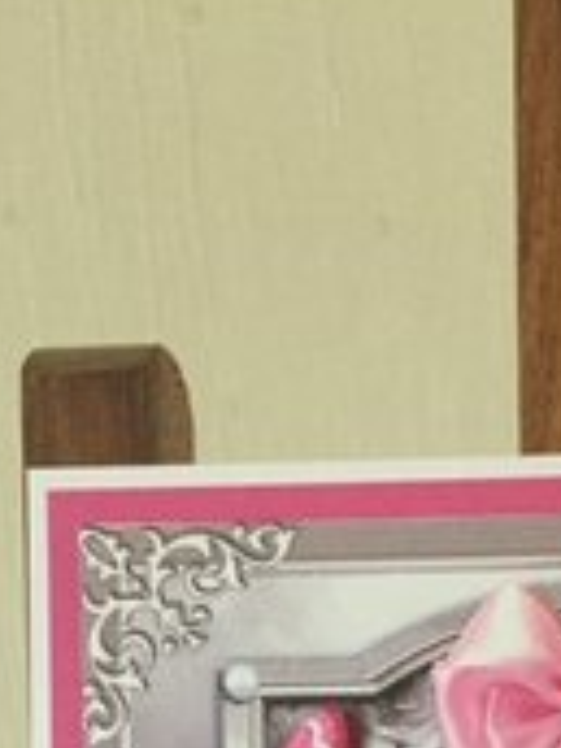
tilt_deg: -15.8
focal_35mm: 76
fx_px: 1642
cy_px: 965
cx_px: 594
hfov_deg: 18.7
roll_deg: +1.9
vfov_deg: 22.9
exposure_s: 1/33
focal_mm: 4.15
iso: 250
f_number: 2.2
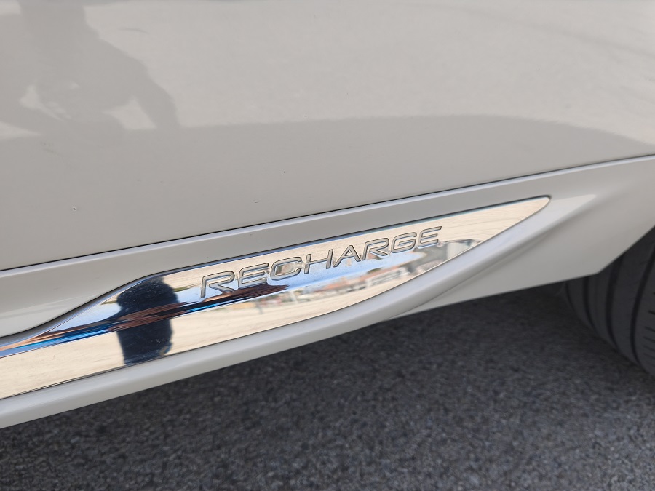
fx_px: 435
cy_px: 246
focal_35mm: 23
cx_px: 328
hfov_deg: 73.9
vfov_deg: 58.9
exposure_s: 1/1033
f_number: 1.7
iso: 50
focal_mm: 5.35
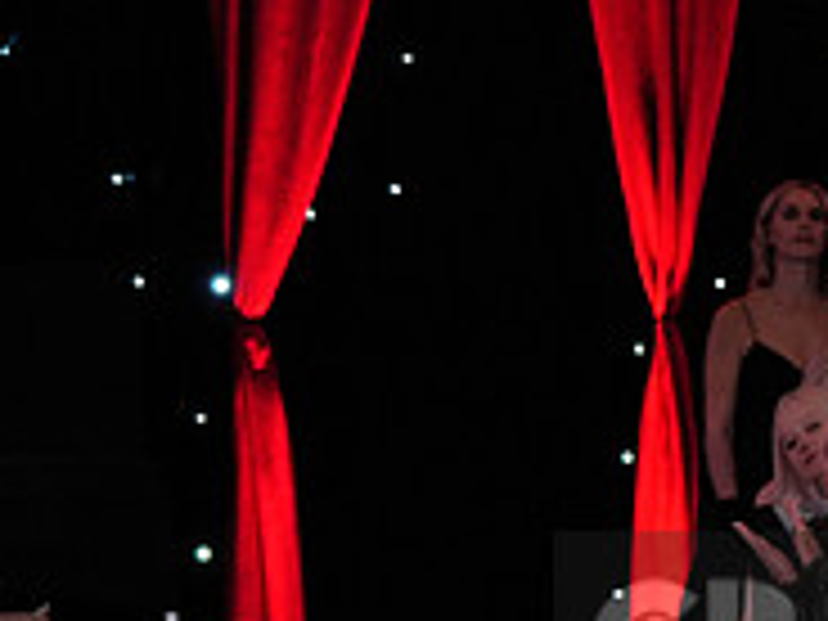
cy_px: 650
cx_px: 1044
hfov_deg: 7.3
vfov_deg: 5.5
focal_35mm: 270
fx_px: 6458
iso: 1600
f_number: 5
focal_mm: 89
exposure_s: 1/400
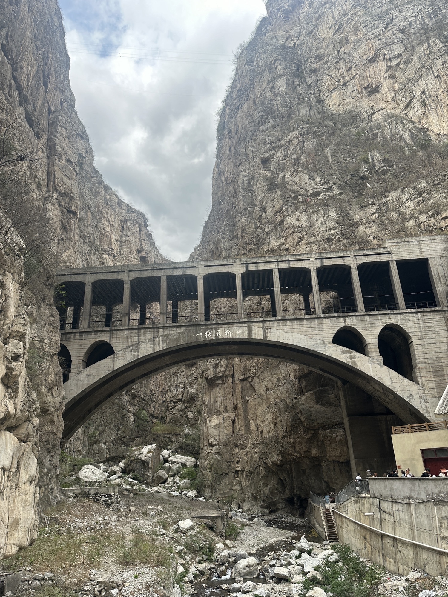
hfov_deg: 56.8
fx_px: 414
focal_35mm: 24
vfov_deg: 71.6
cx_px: 224
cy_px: 298
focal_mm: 6.86
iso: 80
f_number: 1.78
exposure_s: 1/803
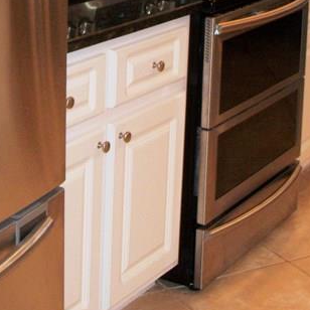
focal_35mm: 94
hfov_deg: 18.5
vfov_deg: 17.7
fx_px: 952
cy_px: -45
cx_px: 122
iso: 160
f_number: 2.9
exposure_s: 1/30
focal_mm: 5.7
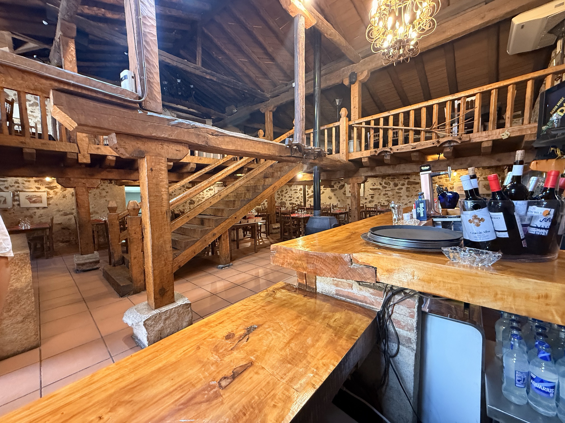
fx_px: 229
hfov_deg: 102.1
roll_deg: +1.4
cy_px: 212
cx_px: 282
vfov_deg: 85.7
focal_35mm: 14
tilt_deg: -3.6
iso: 500
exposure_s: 1/50
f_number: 2.2
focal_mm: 2.22
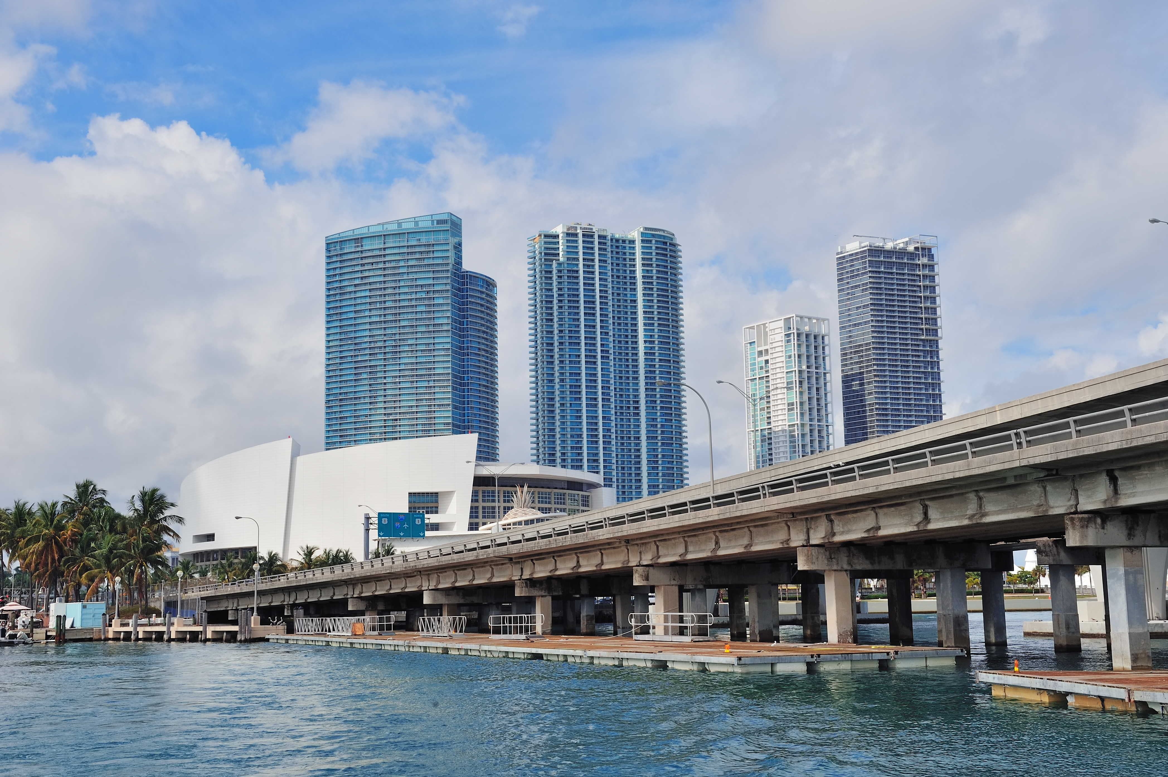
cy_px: 388
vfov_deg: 29.8
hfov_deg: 43.6
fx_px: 1459
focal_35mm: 45
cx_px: 584
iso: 200
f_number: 13
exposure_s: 1/250
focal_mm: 45
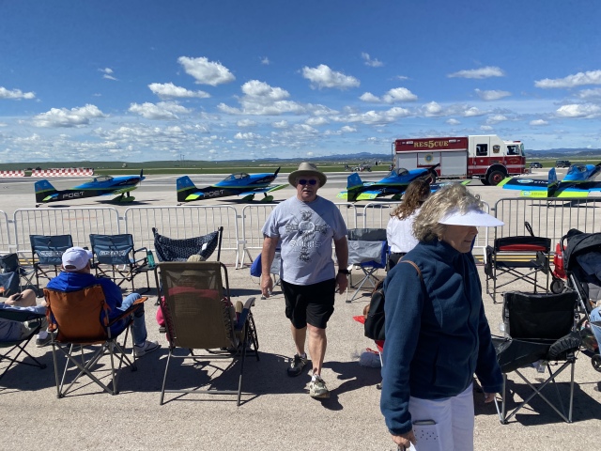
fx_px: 451
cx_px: 300
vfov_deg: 53.1
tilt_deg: -9.4
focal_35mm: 26
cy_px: 226
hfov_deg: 67.3
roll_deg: +0.8
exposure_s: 1/4115
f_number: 1.8
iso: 32
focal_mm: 4.25
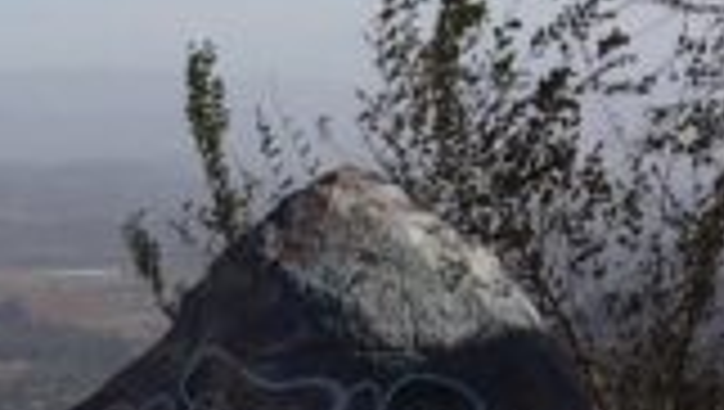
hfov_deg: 9.0
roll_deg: -0.2
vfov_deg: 6.0
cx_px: -1336
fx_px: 3863
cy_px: 698
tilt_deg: -7.4
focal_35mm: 201
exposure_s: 1/2079
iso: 25
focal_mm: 4.15
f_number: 2.2
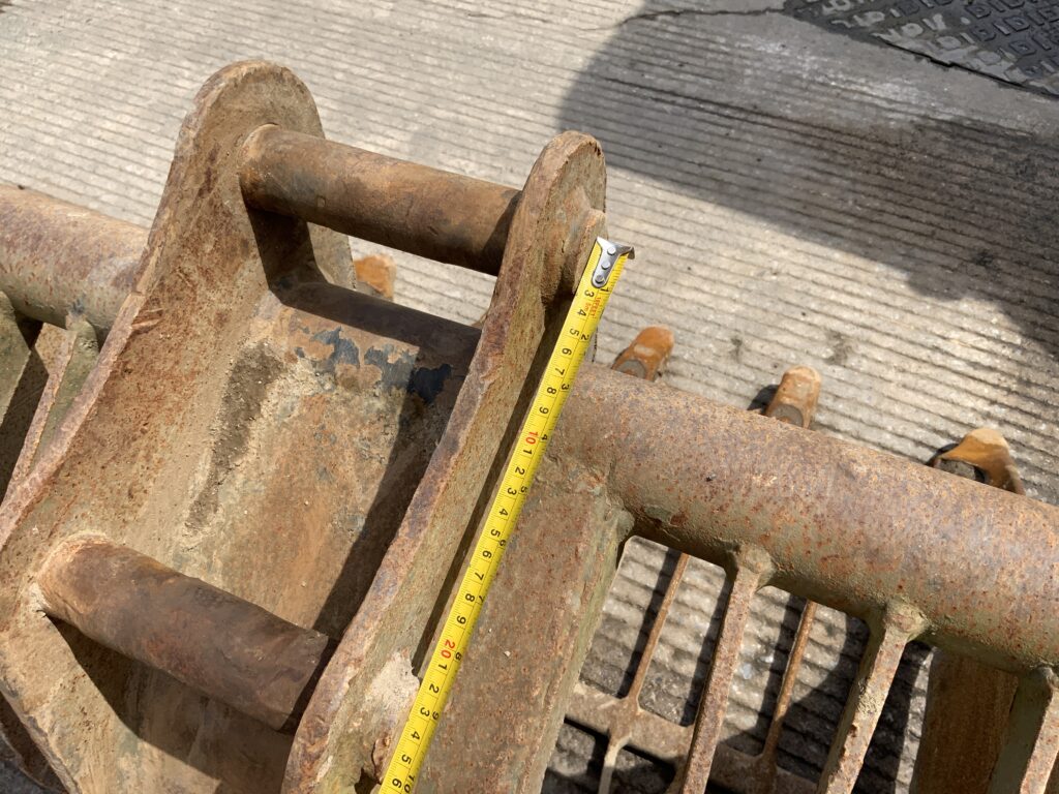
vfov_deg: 48.2
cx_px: 530
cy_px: 397
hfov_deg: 61.7
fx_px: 887
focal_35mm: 29
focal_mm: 3
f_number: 1.8
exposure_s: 1/1490
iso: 16
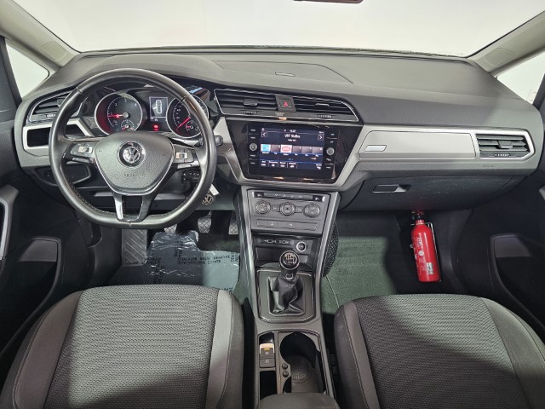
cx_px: 272
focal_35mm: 23
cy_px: 204
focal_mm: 6.3
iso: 500
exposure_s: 1/50
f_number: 1.7
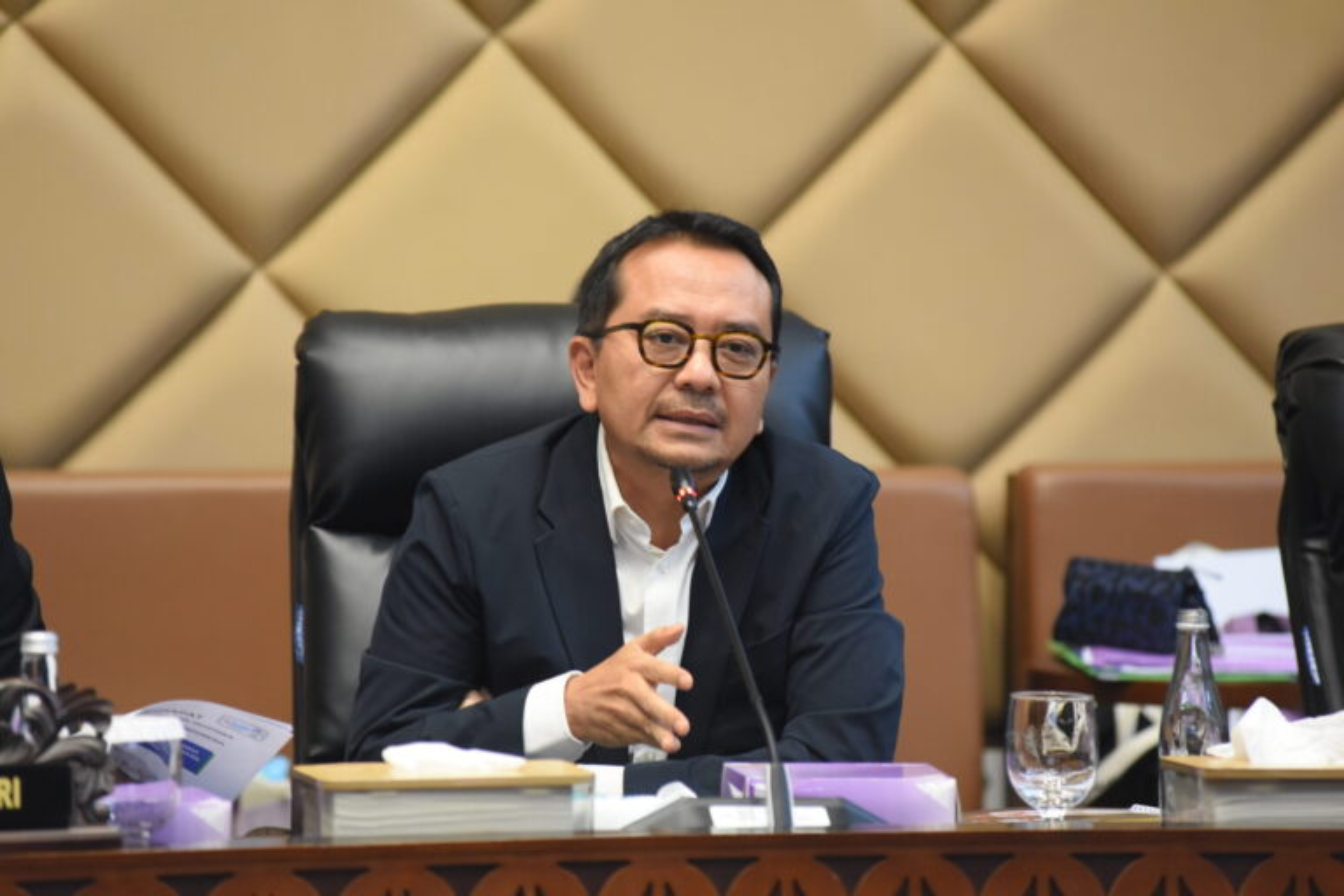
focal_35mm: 200
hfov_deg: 10.3
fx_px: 7466
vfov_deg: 6.9
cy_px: 448
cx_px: 672
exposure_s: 1/125
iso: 3200
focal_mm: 200
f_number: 4
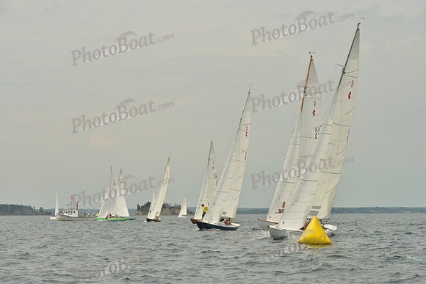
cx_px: 213
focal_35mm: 70
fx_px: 828
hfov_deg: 28.8
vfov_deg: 19.5
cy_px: 142
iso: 200
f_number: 9
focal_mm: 70
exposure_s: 1/800
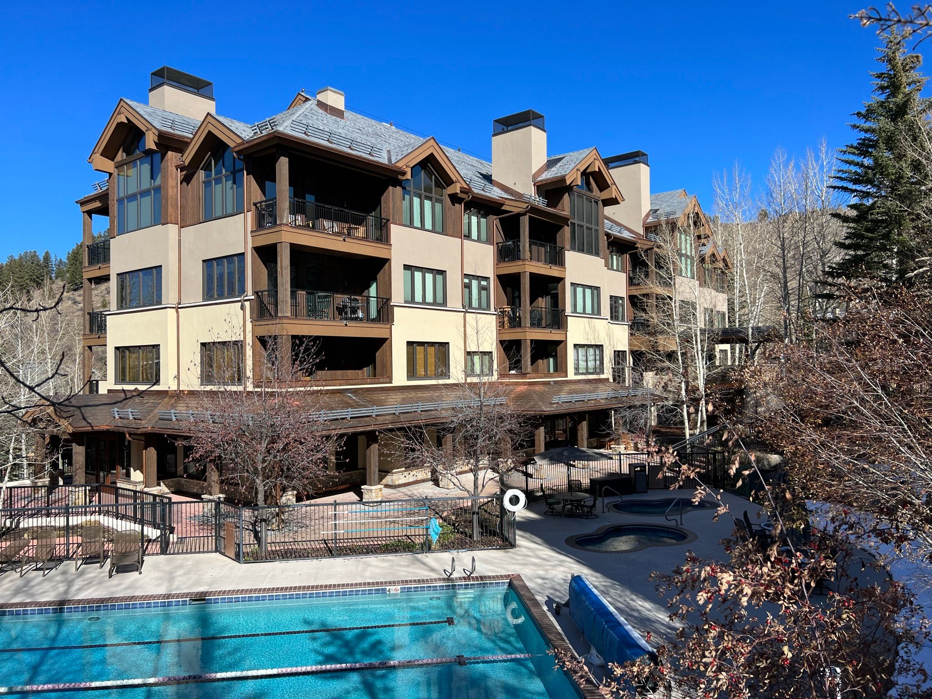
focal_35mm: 26
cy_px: 350
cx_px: 466
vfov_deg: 53.1
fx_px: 700
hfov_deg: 67.3
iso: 50
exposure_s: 1/3831
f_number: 1.5
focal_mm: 5.7
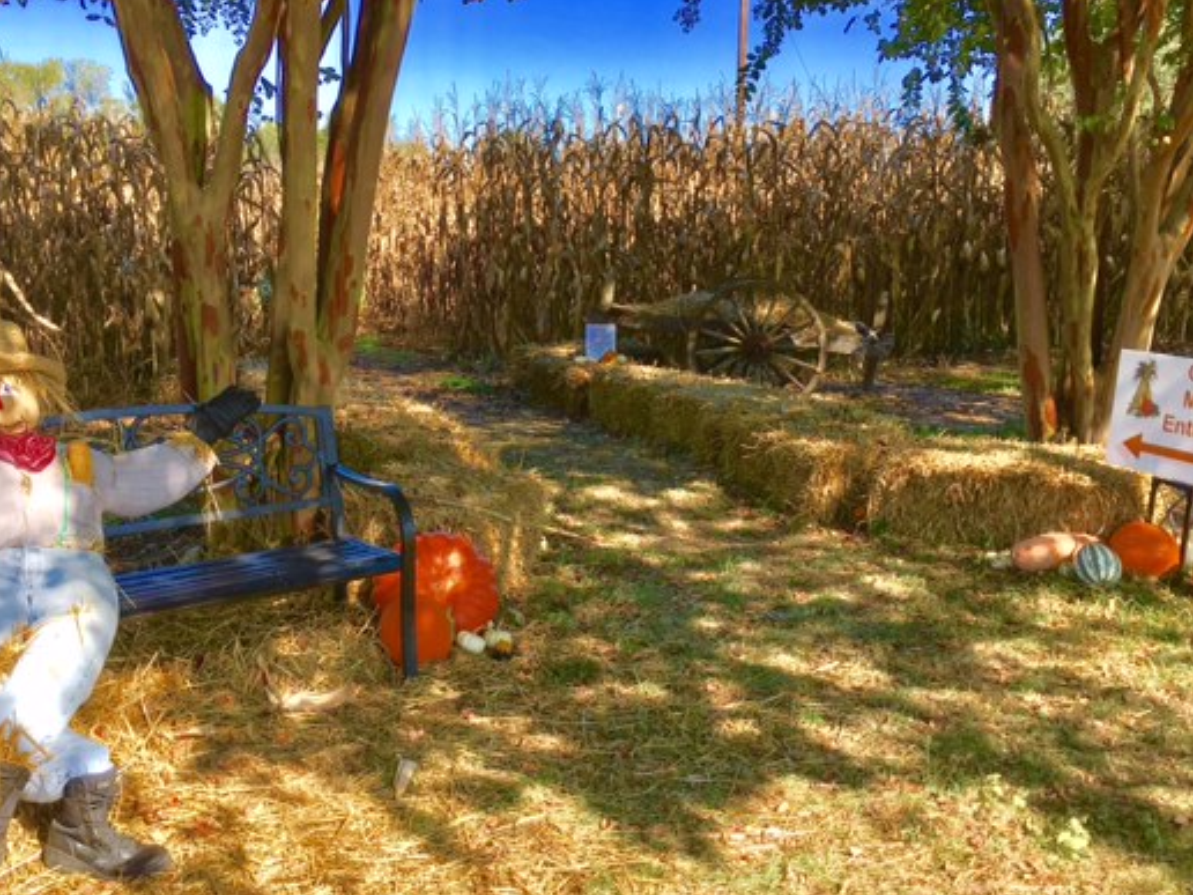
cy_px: 437
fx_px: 1241
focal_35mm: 36
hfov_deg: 51.3
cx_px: 566
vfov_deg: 39.7
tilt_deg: -8.0
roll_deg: +1.1
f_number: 2.2
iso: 25
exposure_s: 1/657
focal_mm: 4.15
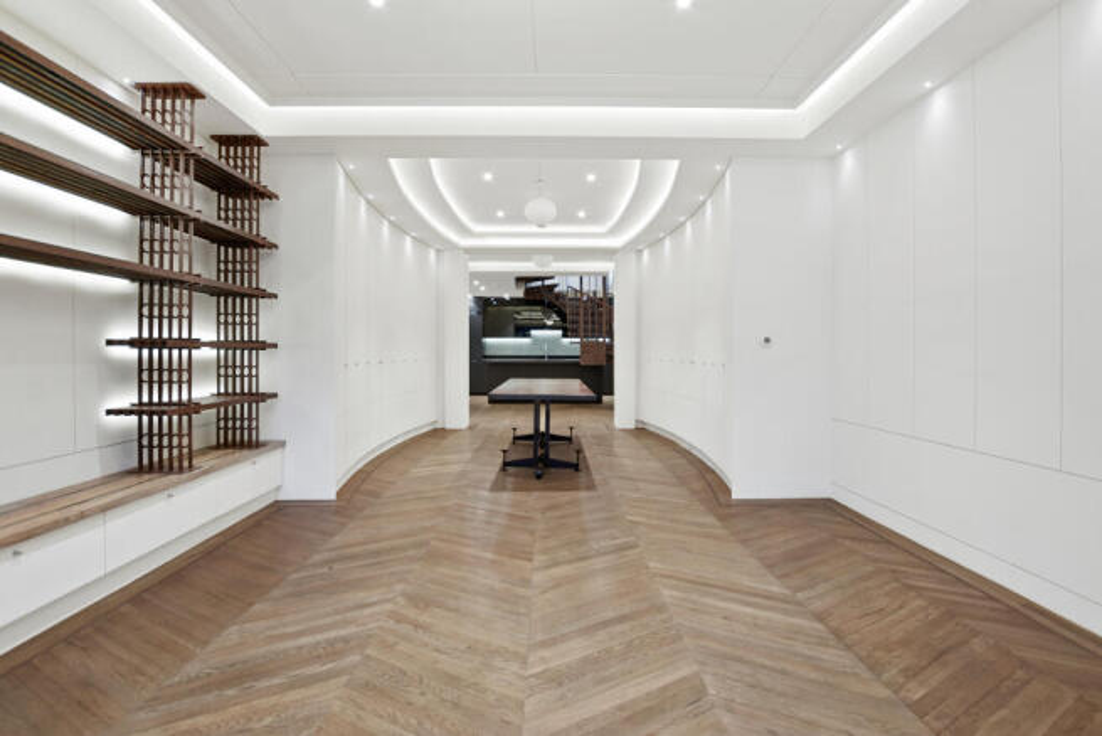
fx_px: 459
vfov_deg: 77.4
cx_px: 551
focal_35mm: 15
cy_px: 368
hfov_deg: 100.4
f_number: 5.6
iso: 160
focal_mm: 10
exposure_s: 1/1.67
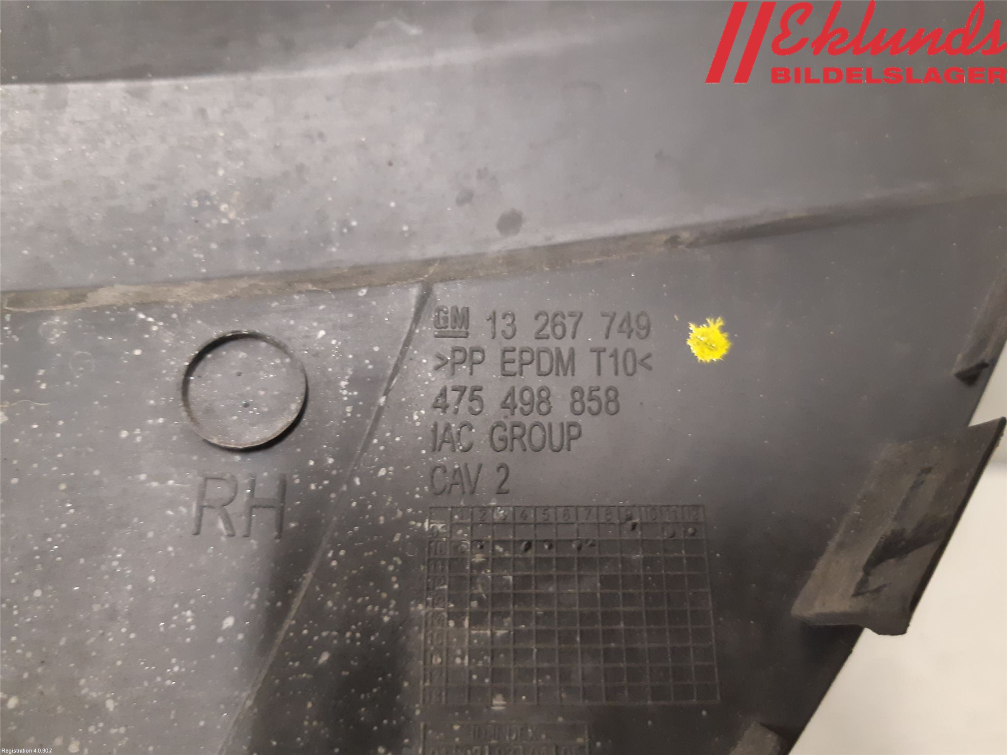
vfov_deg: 53.1
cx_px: 504
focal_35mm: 26
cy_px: 378
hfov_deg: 67.3
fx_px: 756
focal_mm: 3.93
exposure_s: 1/33
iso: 250
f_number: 1.7
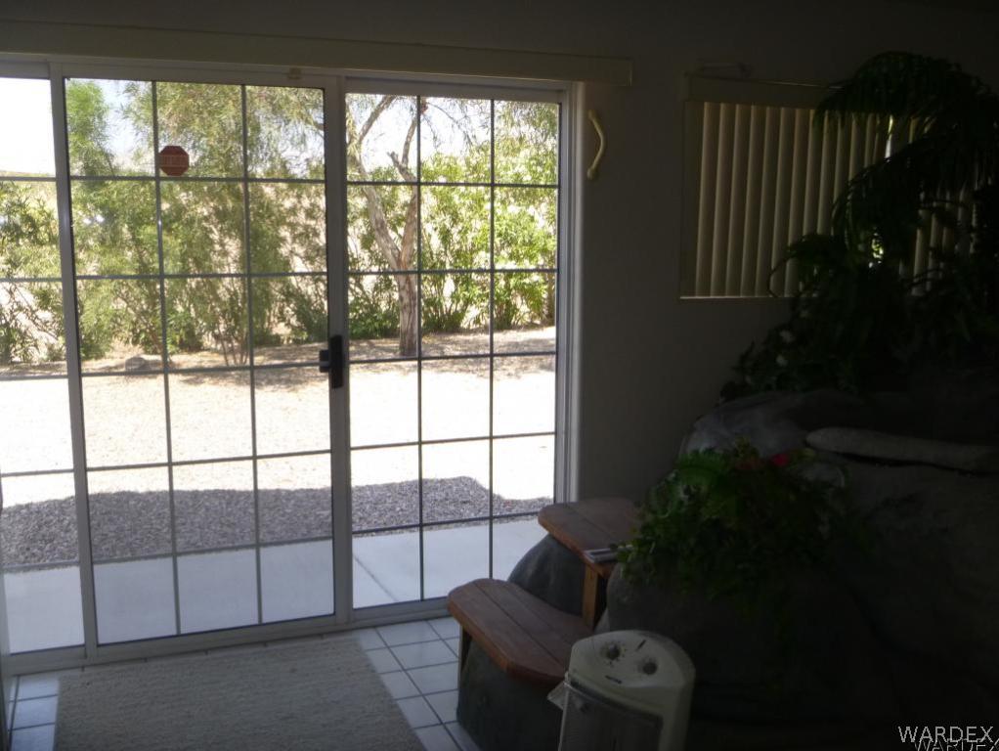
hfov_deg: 51.3
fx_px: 1040
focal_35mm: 36
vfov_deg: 39.7
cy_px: 376
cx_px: 500
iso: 100
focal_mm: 6.4
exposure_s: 1/80
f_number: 4.4
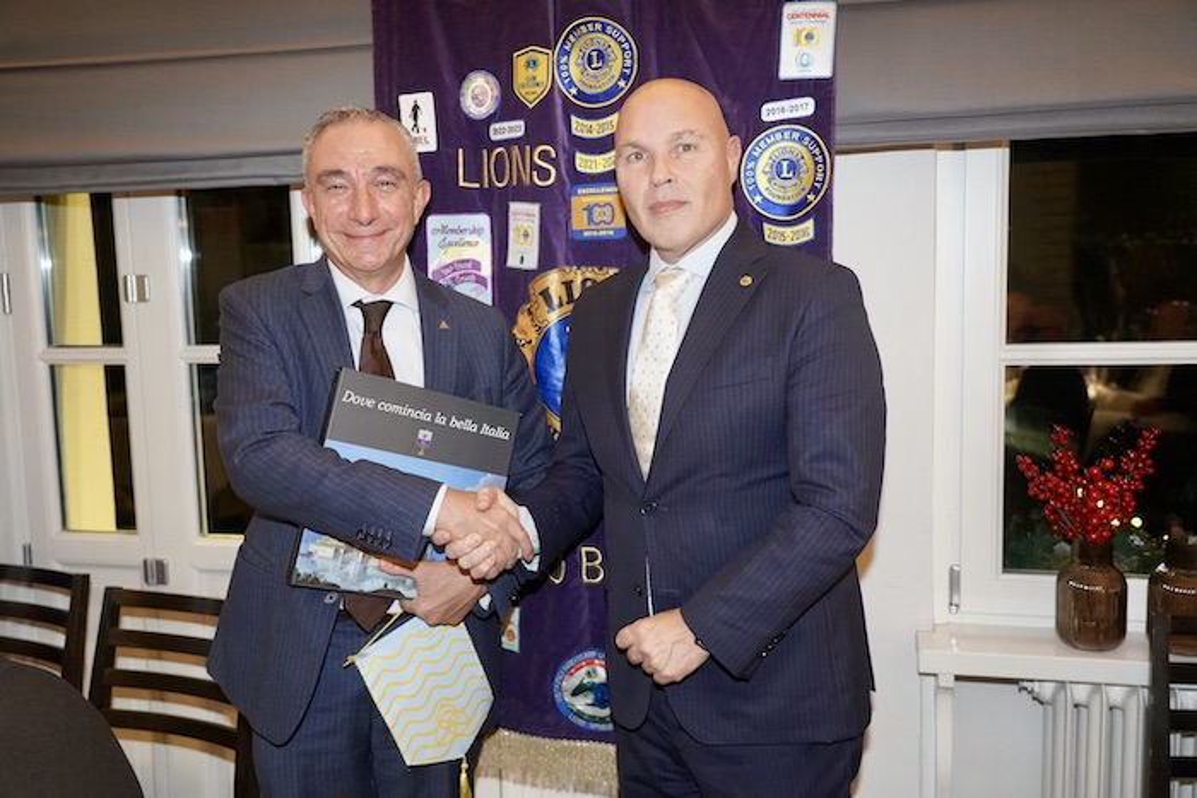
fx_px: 1064
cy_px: 399
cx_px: 598
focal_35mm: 32
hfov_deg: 58.7
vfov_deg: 41.1
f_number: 4
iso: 6400
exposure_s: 1/60
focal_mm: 32
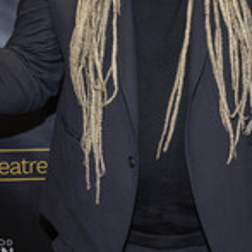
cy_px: -2
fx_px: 774
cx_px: 157
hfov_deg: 18.5
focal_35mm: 94
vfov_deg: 18.0
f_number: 4
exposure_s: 1/250
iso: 800
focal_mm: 36
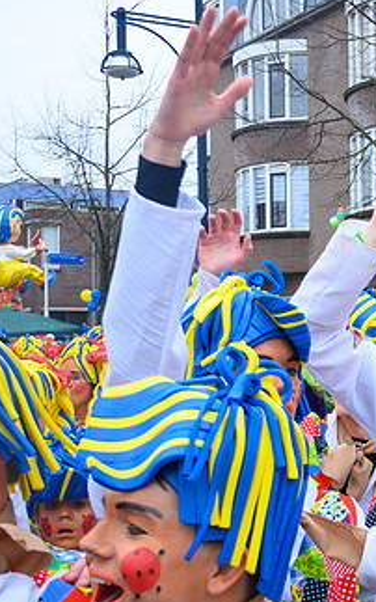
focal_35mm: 66
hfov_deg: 18.6
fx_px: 1082
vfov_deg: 31.1
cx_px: 462
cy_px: 290
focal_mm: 24
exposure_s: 1/500
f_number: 5
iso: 400
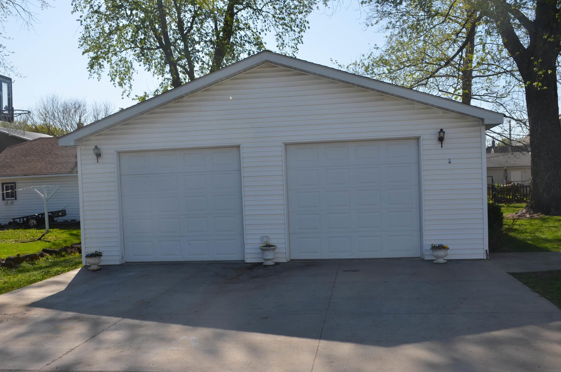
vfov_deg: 34.4
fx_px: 600
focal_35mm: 39
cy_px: 202
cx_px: 266
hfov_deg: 50.1
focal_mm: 23
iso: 100
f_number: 7.1
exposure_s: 1/250
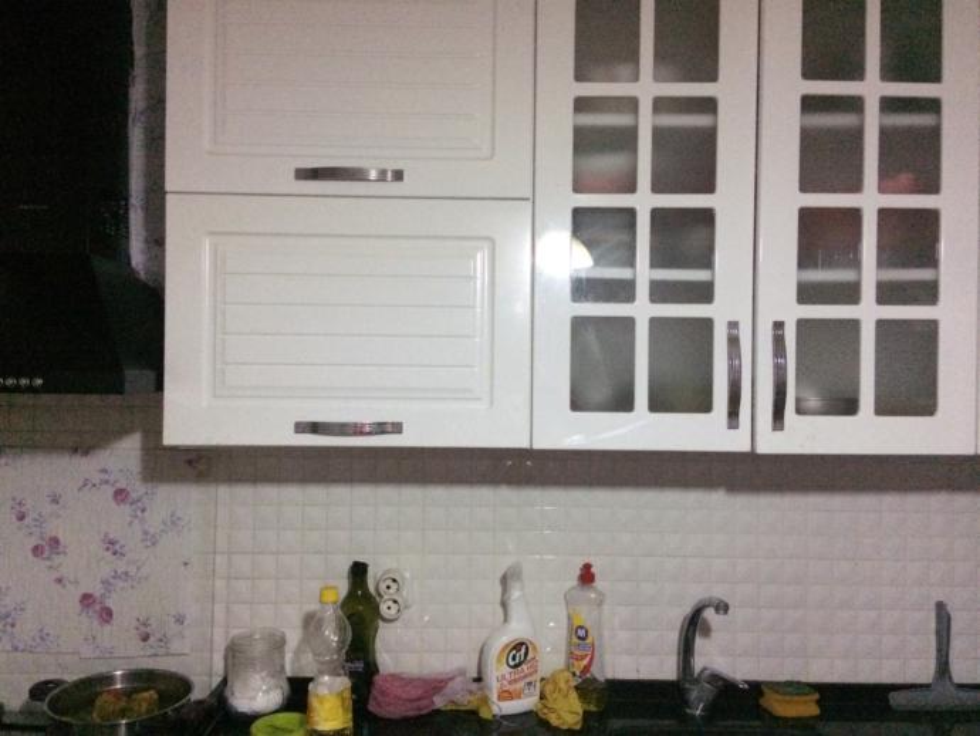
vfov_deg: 48.3
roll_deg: +0.0
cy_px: 368
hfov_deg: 61.6
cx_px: 490
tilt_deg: -0.4
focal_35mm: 29
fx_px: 821
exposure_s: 1/17
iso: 500
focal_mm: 4.15
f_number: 2.2
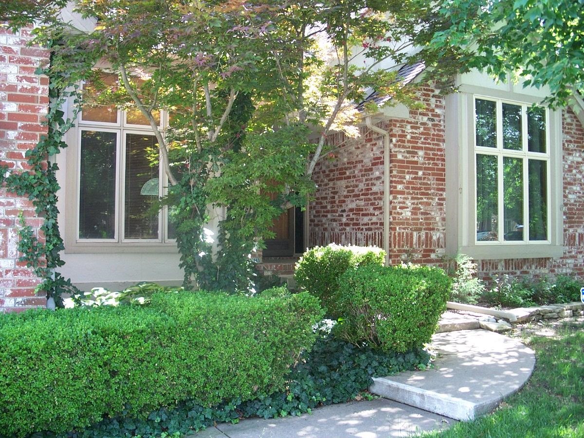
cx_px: 292
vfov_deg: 38.7
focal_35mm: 37
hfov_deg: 50.1
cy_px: 219
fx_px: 624
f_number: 2.8
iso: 125
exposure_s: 1/60
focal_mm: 7.8
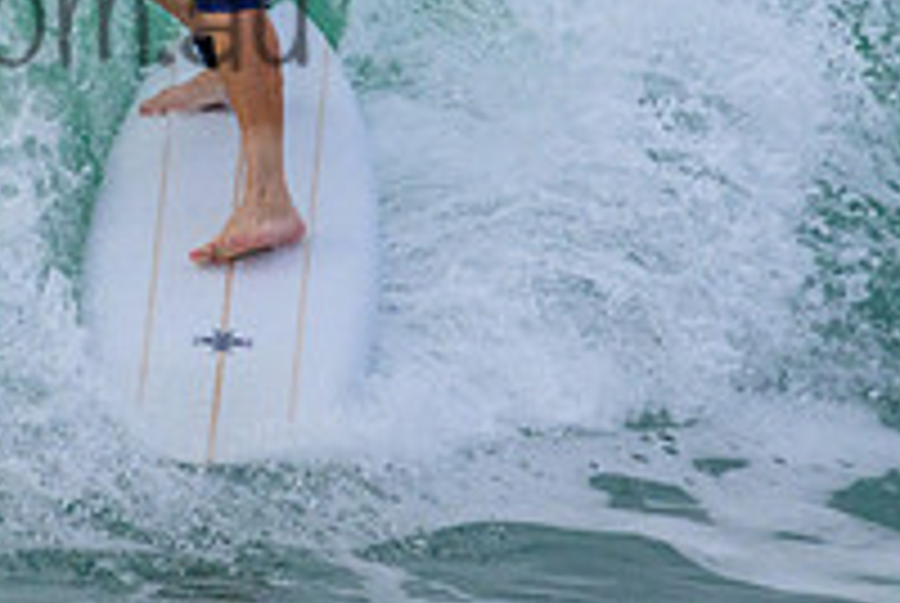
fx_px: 68074
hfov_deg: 0.8
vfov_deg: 0.5
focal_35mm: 2719
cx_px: 60
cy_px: -189
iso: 1250
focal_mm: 800
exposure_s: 1/2000
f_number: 11
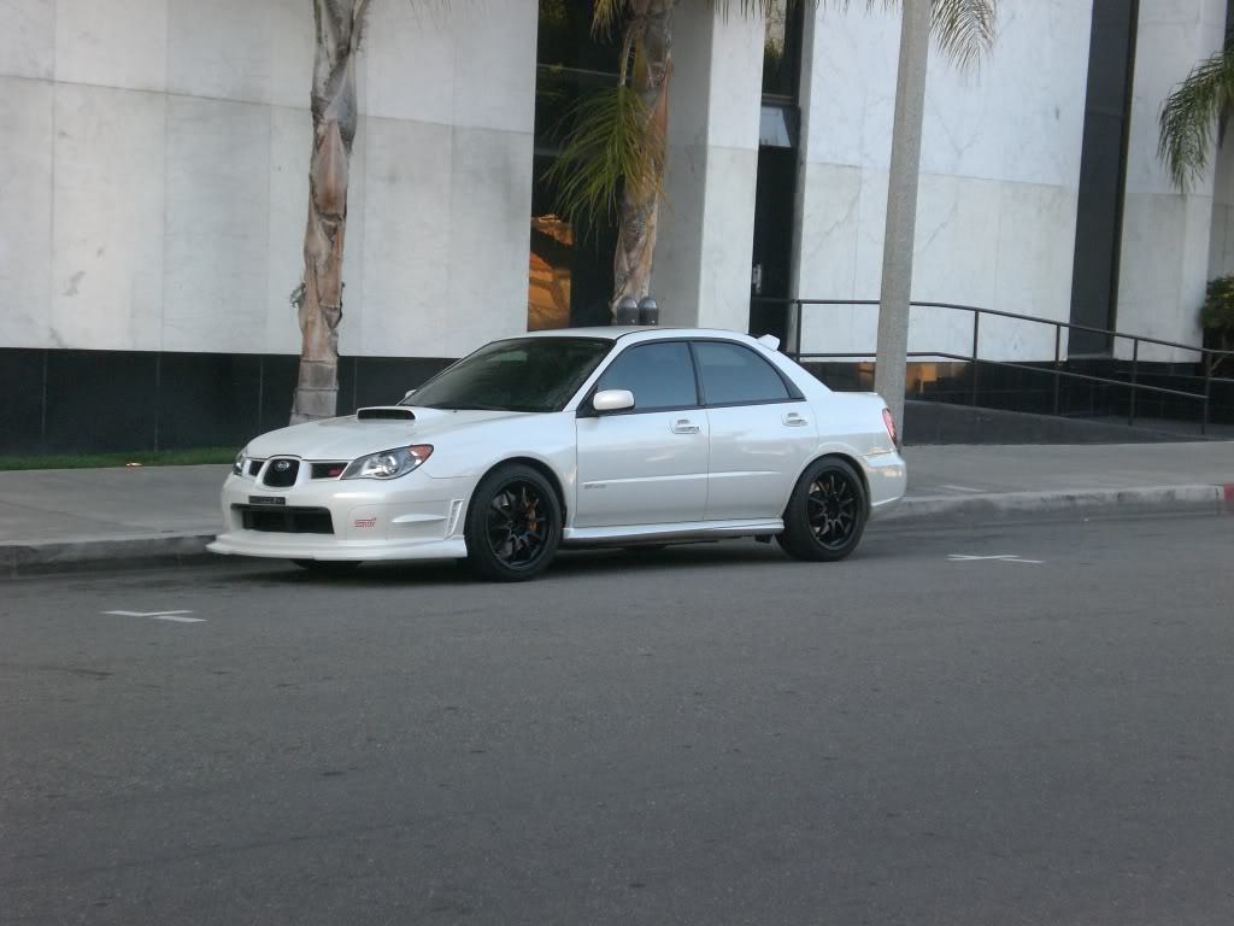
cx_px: 617
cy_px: 463
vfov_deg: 19.6
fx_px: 2674
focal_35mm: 75
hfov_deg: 26.0
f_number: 4.5
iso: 200
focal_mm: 12.47
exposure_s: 1/160
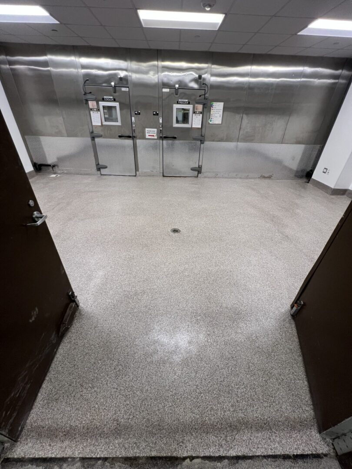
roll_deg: -1.9
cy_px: 234
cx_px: 176
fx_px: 176
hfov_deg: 89.9
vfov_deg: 106.2
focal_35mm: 13
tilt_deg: -33.6
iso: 160
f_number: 1.8
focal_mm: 1.57
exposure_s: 1/99
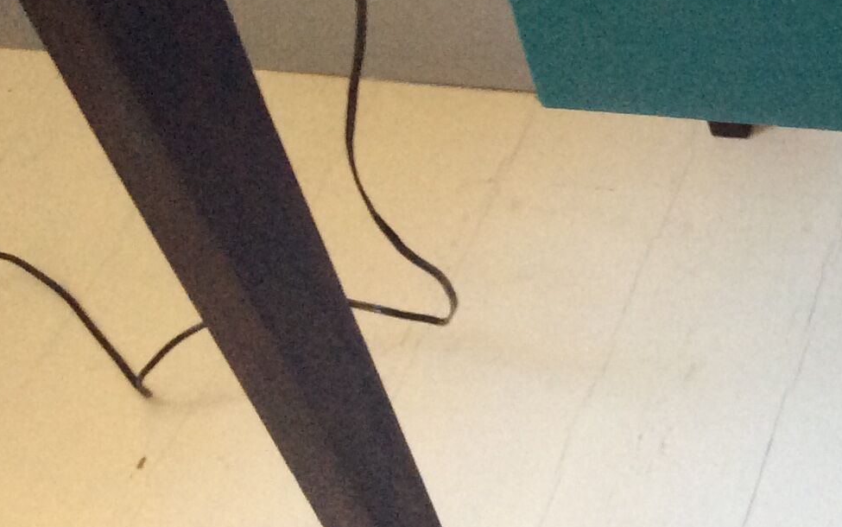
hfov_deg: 21.4
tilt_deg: -45.0
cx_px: 1003
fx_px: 2066
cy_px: 49
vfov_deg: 14.4
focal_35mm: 90
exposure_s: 1/25
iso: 125
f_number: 2.4
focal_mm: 3.3
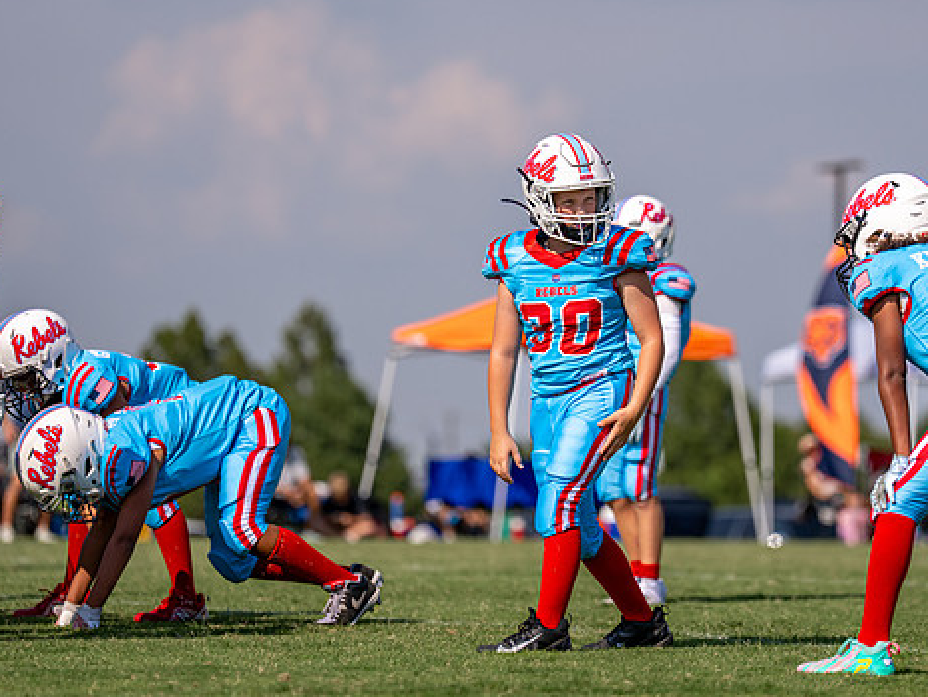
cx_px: 575
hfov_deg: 8.5
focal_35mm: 233
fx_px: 6250
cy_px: 351
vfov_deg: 6.4
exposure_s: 1/4000
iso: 125
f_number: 2.8
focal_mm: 157
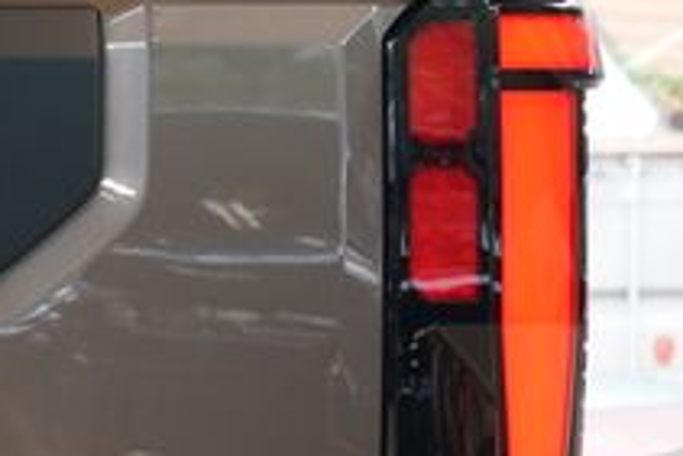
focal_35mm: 233
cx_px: -638
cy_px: 454
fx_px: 4423
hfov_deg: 8.4
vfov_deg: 5.9
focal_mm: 48
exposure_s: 1/60
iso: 500
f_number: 4.5
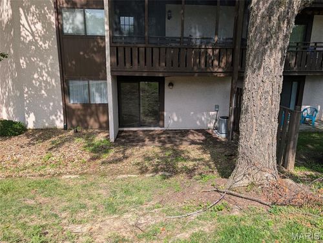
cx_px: 162
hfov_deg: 71.6
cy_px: 122
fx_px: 224
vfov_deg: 56.8
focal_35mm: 24
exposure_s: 1/602
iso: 19
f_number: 1.68
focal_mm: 6.9
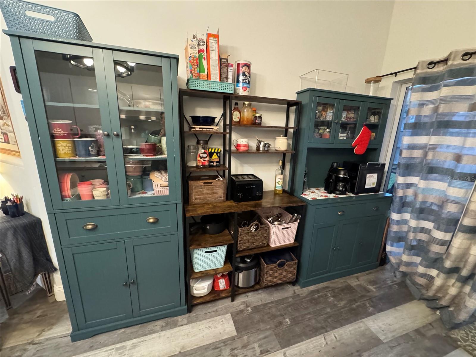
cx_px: 238
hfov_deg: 102.1
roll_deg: -2.3
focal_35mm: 14
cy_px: 178
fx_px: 193
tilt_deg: -14.4
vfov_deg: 85.7
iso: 1000
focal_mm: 2.22
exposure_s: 1/40
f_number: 2.2
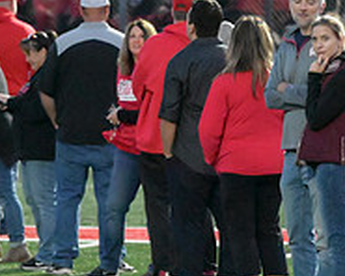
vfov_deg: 4.2
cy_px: 90
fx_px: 3758
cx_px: 267
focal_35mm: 368
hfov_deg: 5.3
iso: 45600
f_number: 2.8
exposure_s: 1/8000
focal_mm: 125
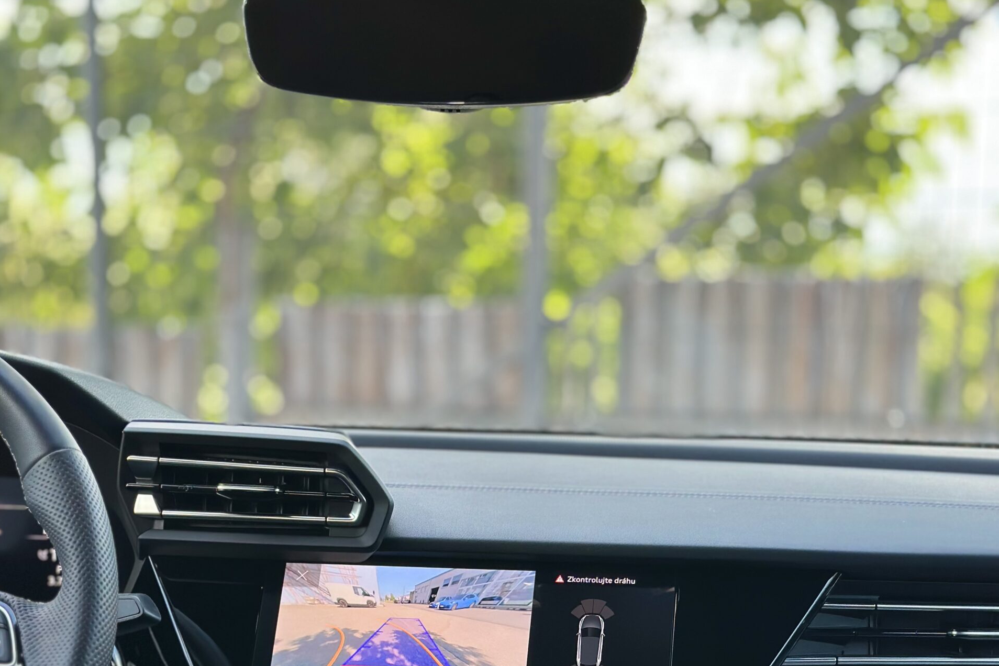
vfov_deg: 19.8
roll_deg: -1.4
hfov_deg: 30.1
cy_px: 644
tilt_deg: -8.1
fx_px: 1859
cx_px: 502
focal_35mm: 67
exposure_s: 1/364
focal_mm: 6.86
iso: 80
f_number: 1.78
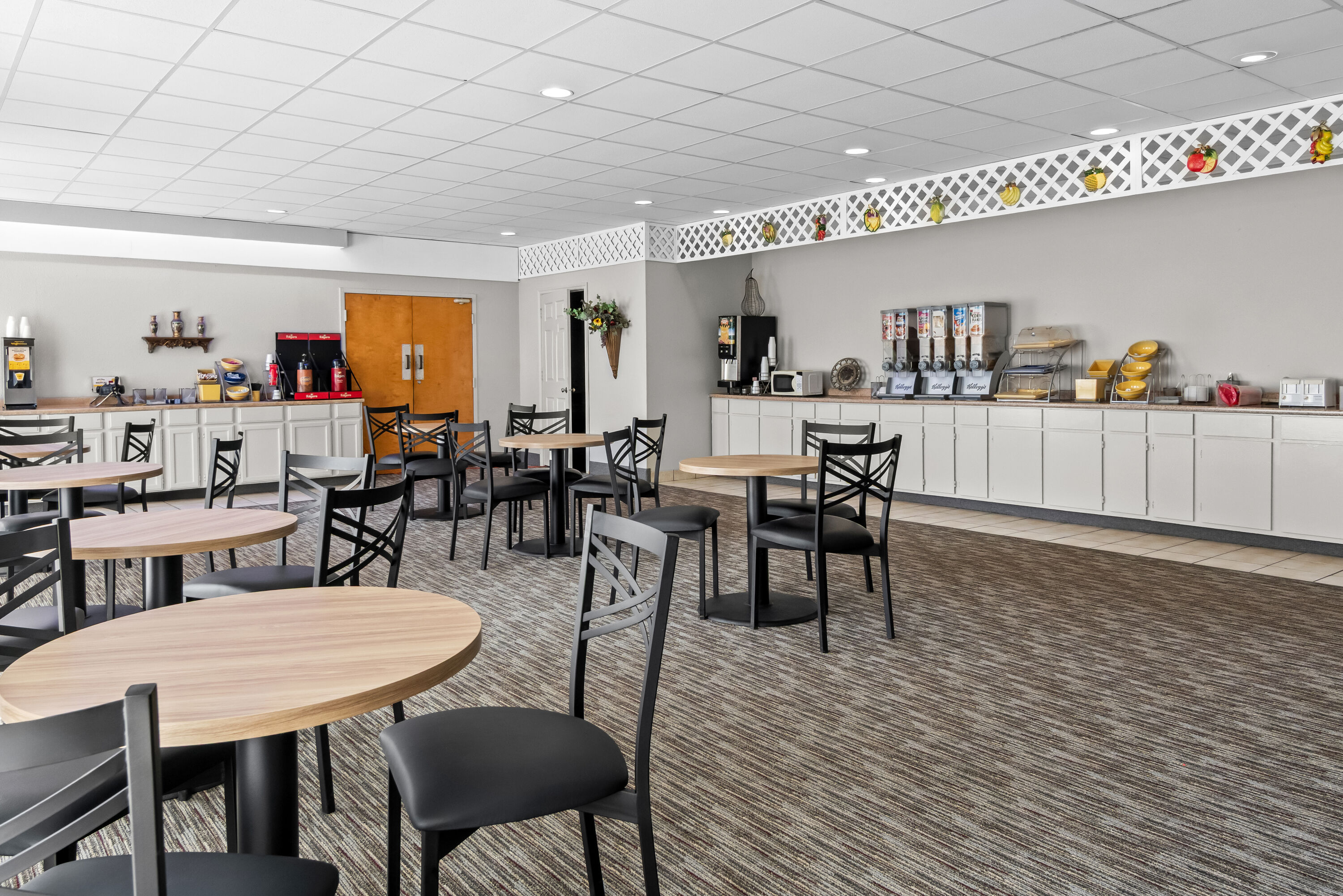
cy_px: 448
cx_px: 672
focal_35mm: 24
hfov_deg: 73.7
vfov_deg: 53.1
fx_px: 895
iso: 400
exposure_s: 1/15
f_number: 8
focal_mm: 16
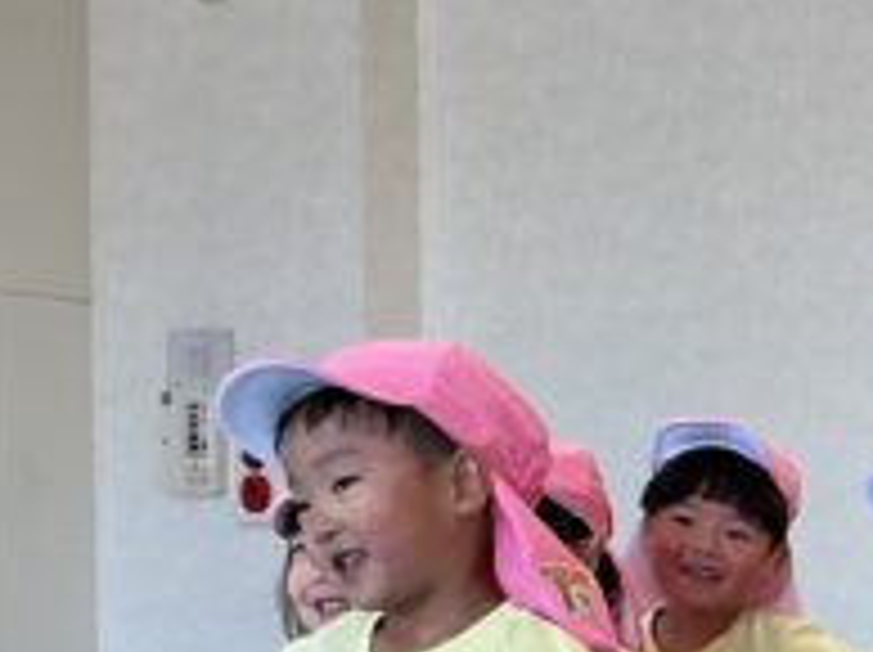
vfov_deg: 12.3
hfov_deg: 15.8
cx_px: 1278
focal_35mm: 115
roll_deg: -0.1
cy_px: 917
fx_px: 2897
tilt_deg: -6.8
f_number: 1.8
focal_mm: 3
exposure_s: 1/120
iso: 64
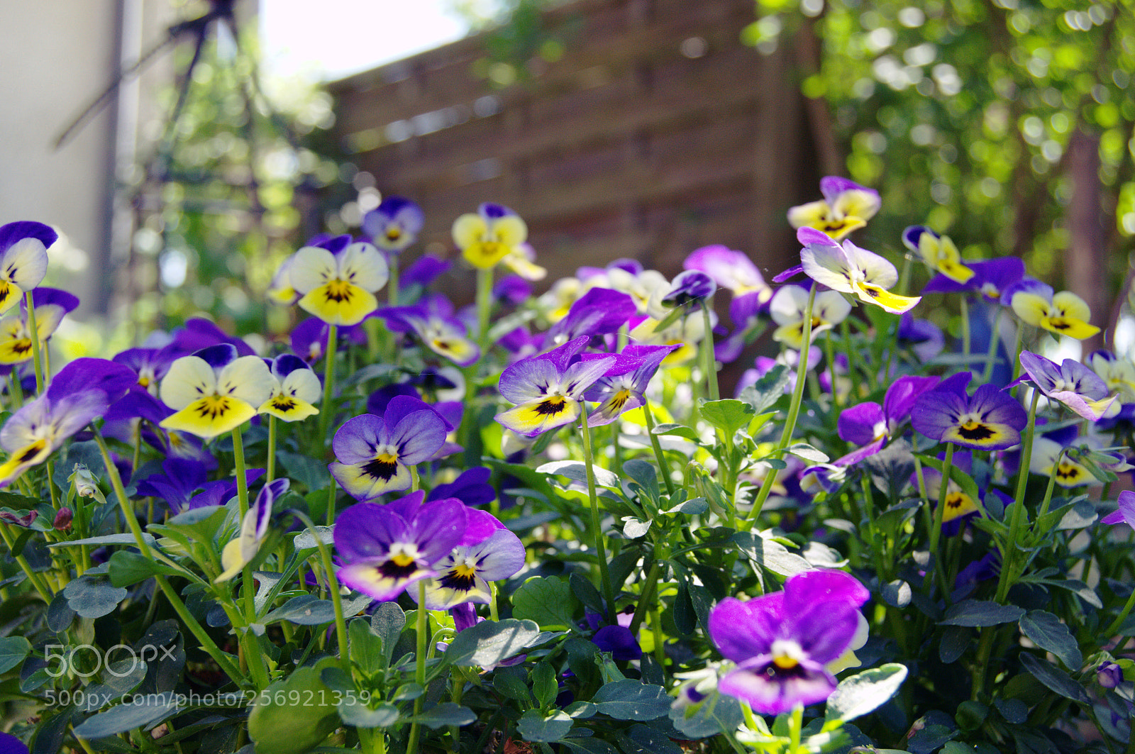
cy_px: 377
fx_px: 1512
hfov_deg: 41.2
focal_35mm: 48
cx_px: 568
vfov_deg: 28.0
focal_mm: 32
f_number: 8
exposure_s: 1/125
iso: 250
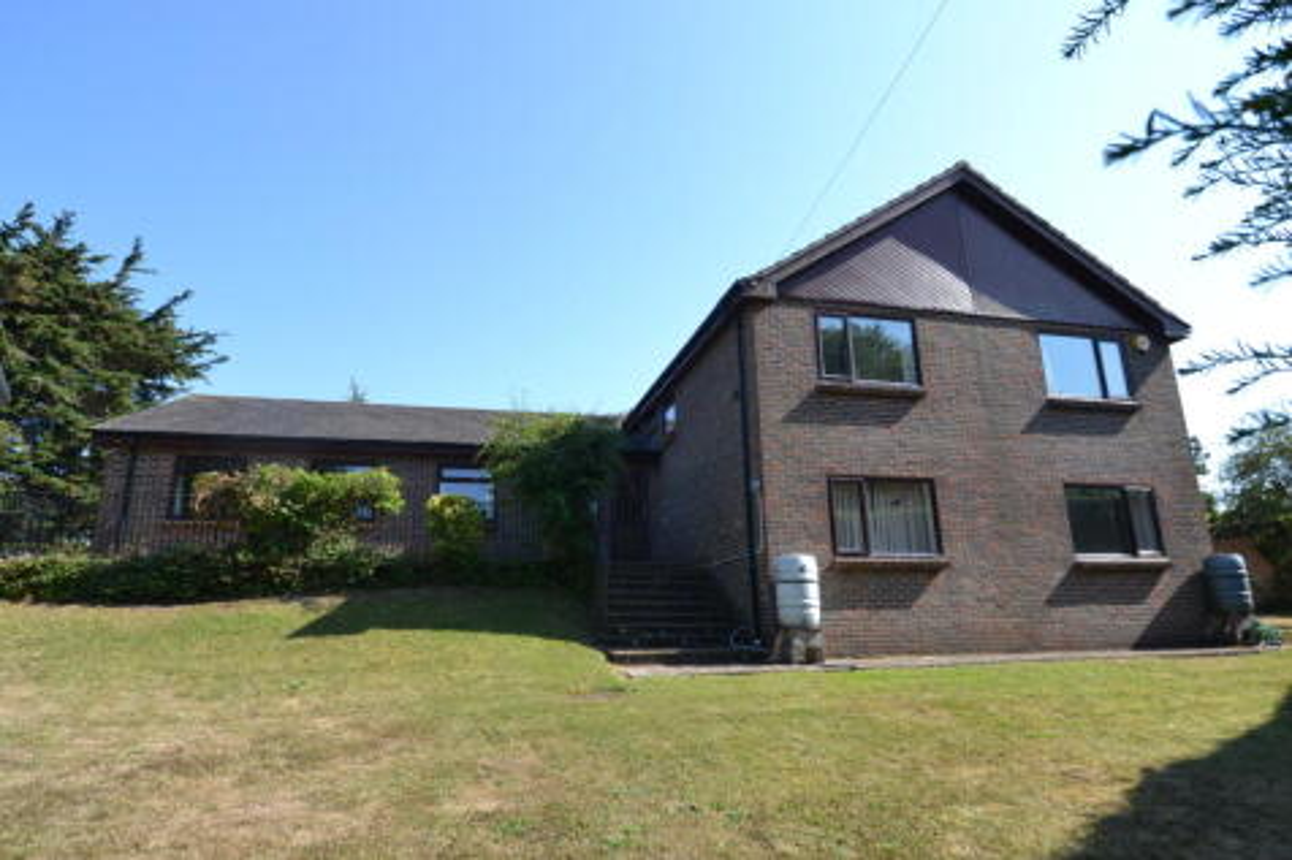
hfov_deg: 85.4
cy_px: 430
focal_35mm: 20
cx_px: 646
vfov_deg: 63.2
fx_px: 700
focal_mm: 13
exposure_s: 1/200
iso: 100
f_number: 7.1
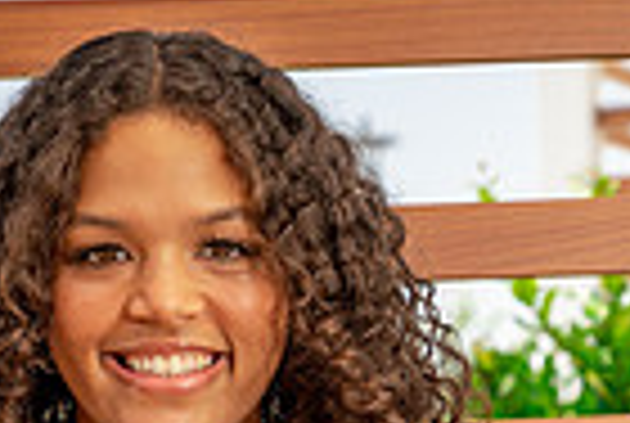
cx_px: 252
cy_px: 963
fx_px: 3595
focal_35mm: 205
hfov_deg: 10.0
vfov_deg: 6.5
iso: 100
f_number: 5.6
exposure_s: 1/125
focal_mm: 64
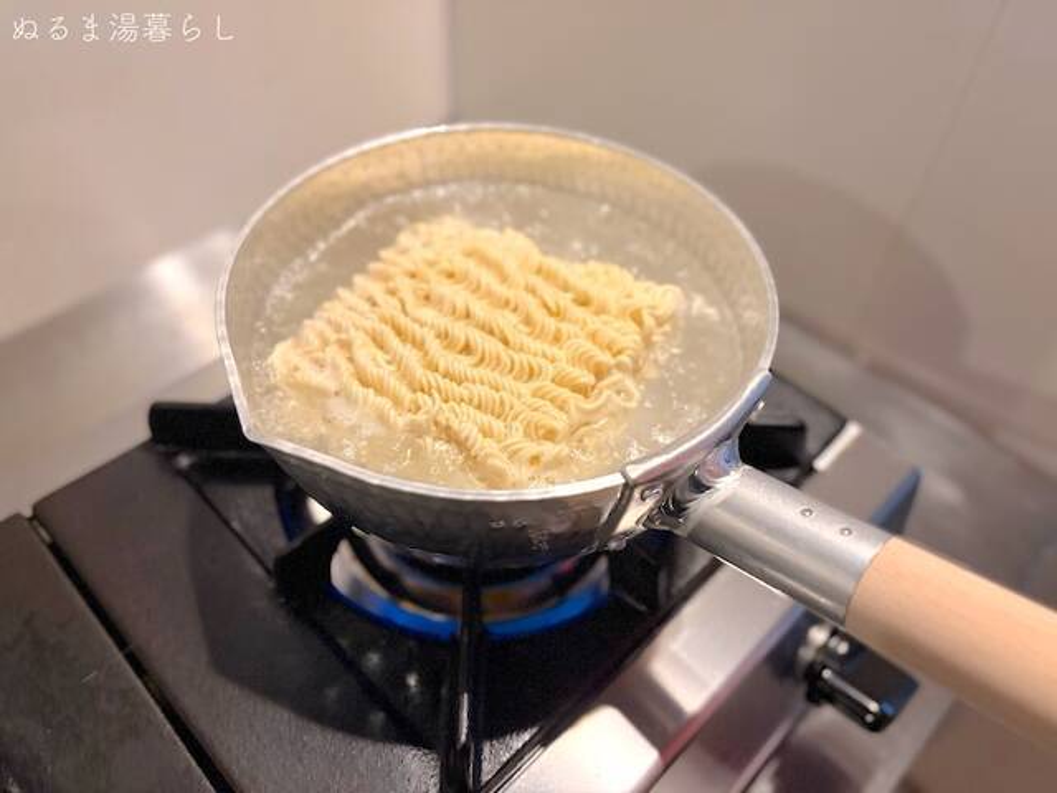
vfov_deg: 53.1
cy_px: 396
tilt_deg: -50.1
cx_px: 528
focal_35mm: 26
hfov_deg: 67.3
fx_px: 794
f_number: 1.6
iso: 500
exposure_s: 1/42
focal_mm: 5.96
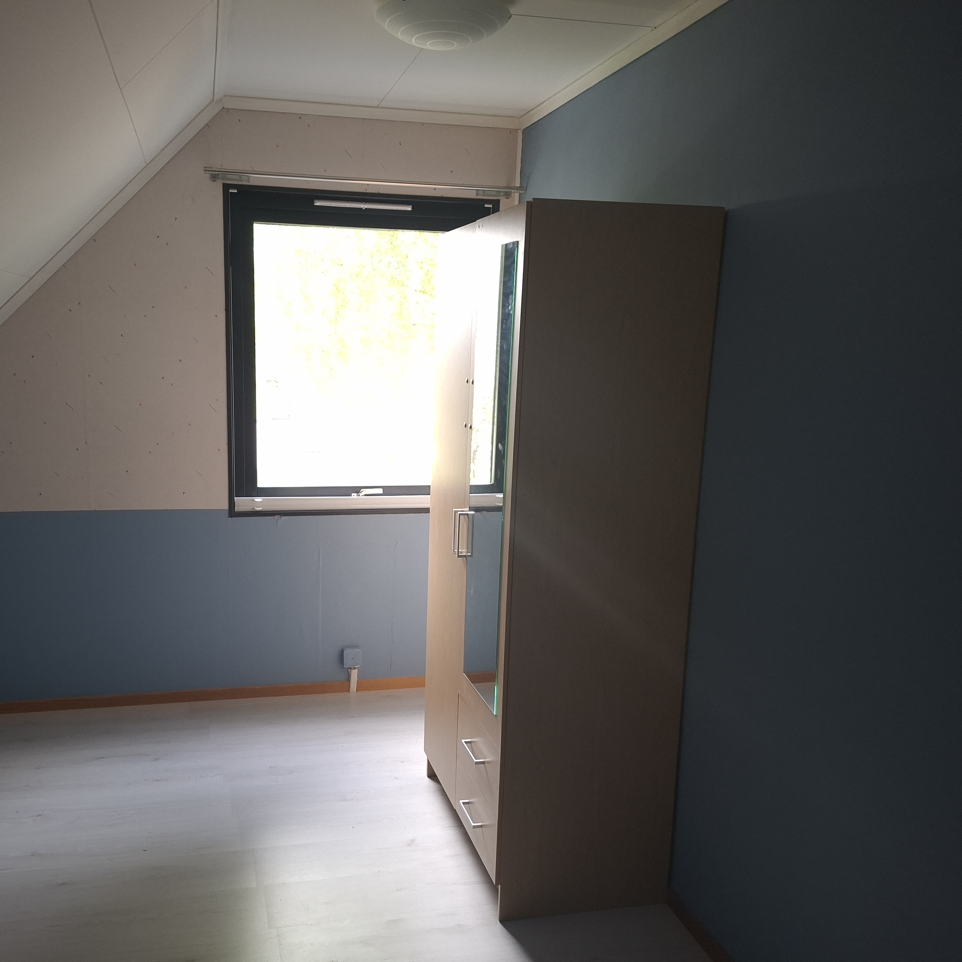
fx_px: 880
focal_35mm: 28
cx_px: 406
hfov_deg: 57.0
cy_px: 492
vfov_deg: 57.3
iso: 200
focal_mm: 5.54
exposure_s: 1/60
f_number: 1.8
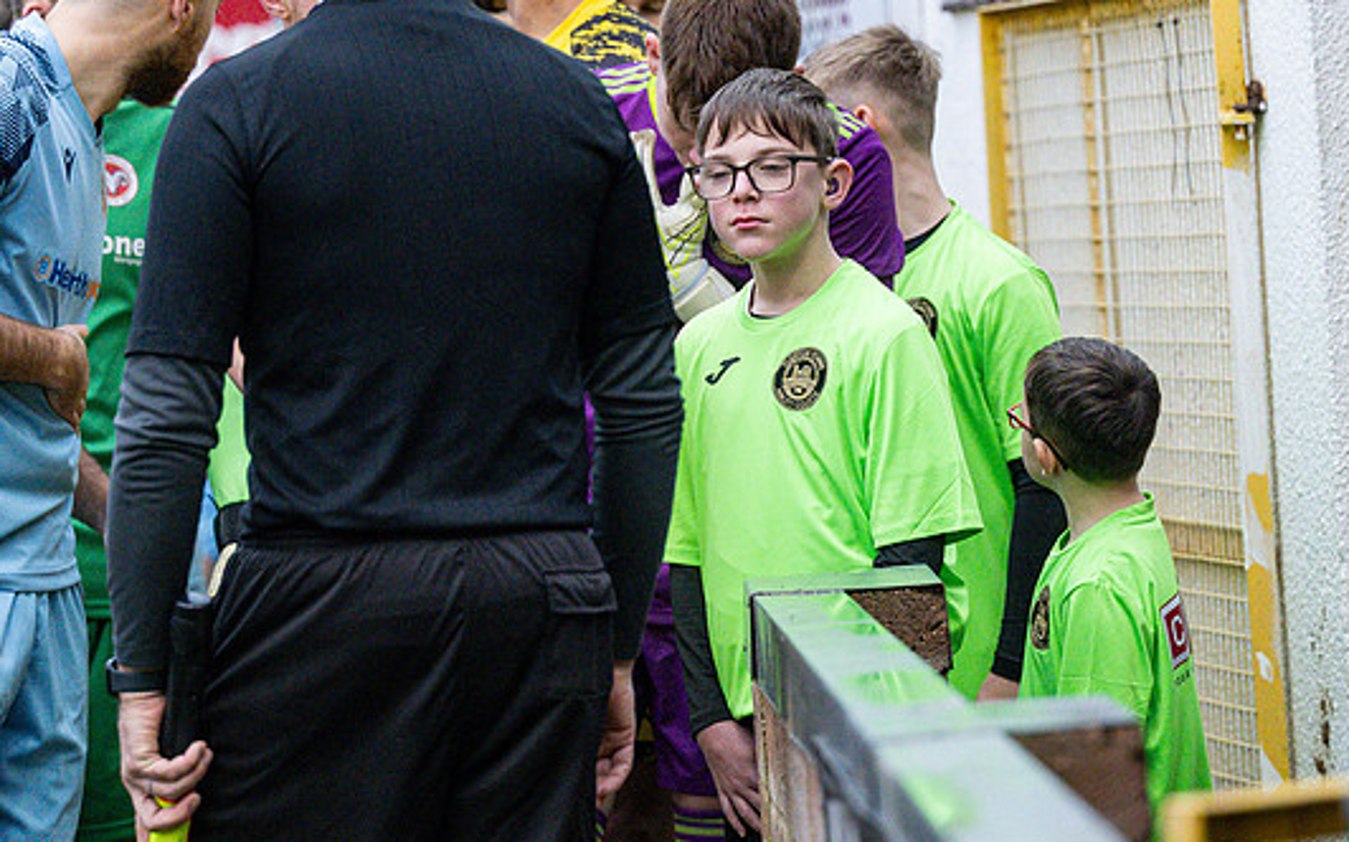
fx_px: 9114
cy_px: 456
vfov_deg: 5.3
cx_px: 945
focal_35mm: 248
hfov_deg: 8.5
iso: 2000
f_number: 2.8
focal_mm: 115
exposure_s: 1/2000
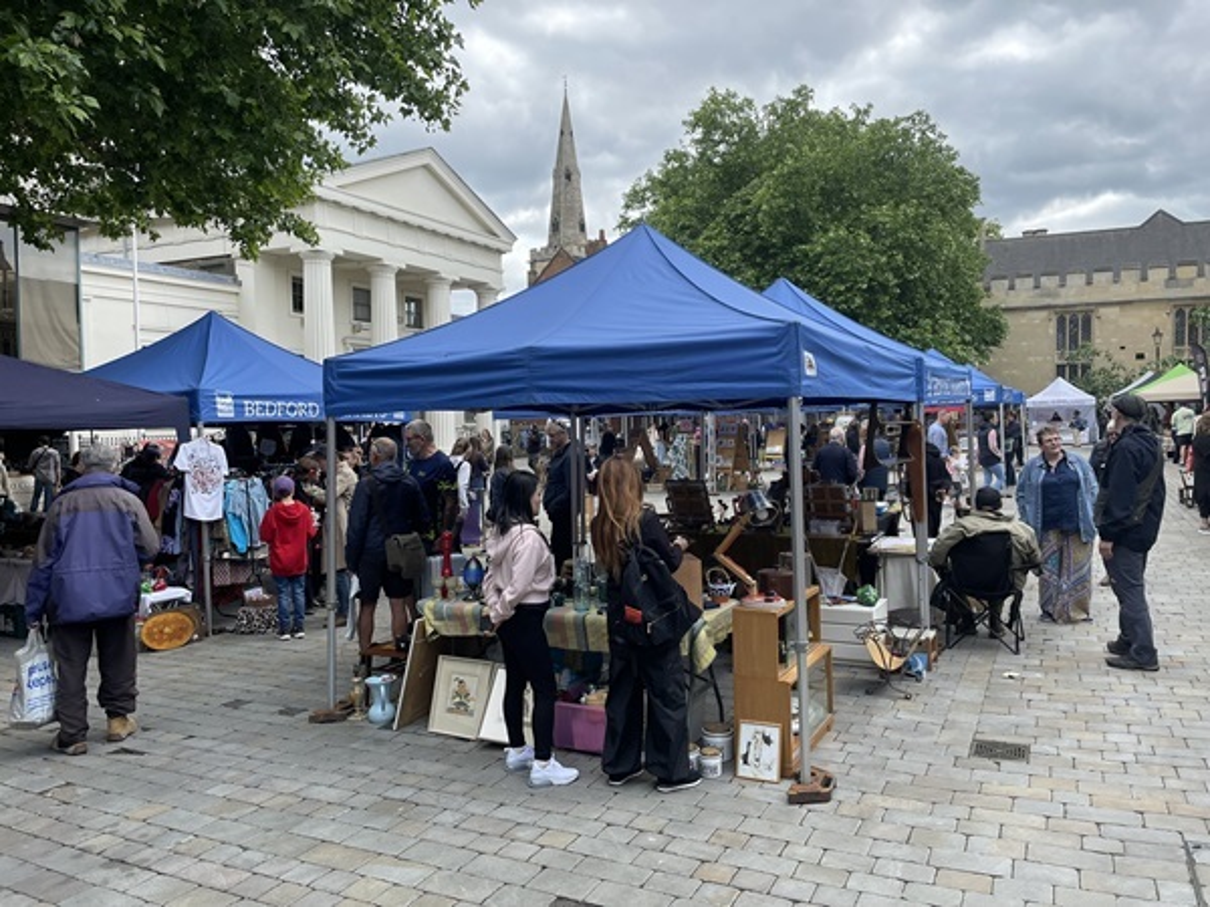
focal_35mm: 26
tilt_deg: -3.9
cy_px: 454
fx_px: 909
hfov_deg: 67.3
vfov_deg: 53.1
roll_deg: +0.8
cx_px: 605
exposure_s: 1/1531
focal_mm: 4.2
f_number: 1.6
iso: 50
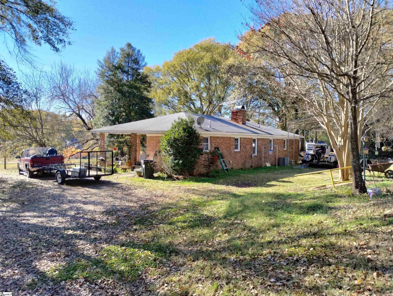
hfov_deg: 63.4
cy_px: 148
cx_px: 196
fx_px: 318
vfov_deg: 49.9
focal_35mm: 28
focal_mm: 4.27
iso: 100
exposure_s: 1/387
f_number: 1.8
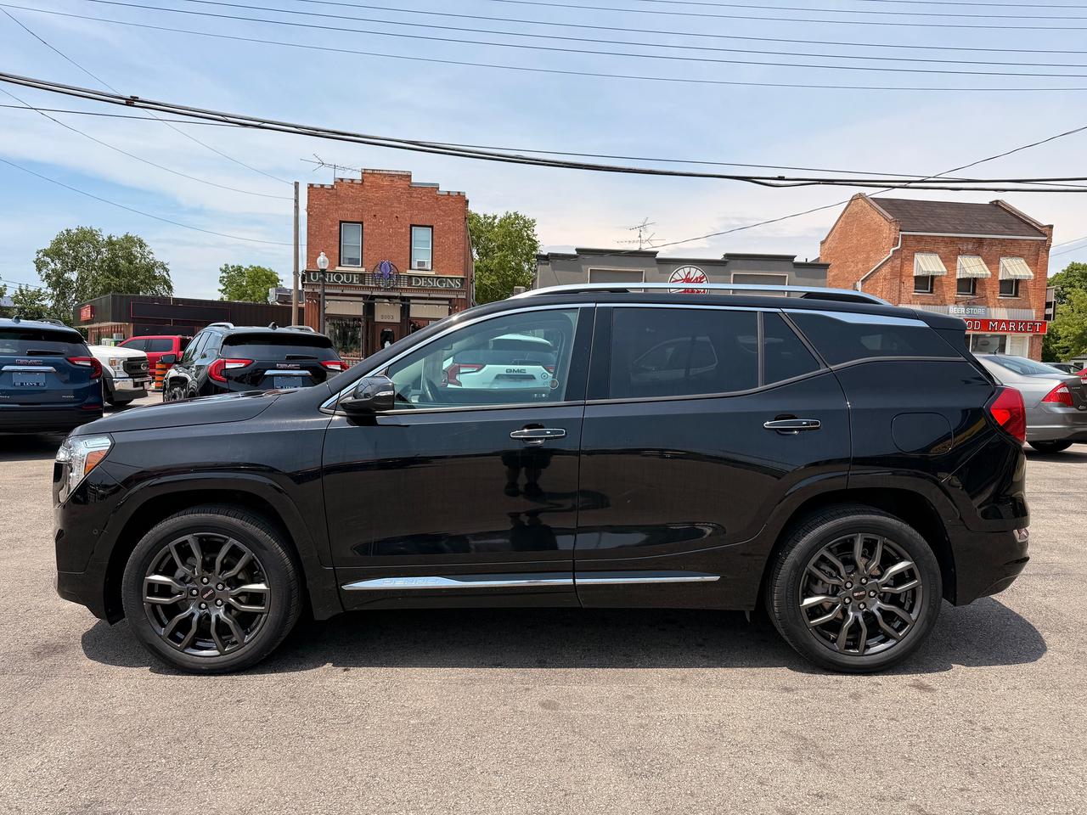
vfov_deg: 56.8
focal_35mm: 24
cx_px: 544
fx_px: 754
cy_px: 408
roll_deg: -2.2
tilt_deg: -2.9
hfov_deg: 71.6
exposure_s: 1/4673
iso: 80
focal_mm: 6.76
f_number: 1.78
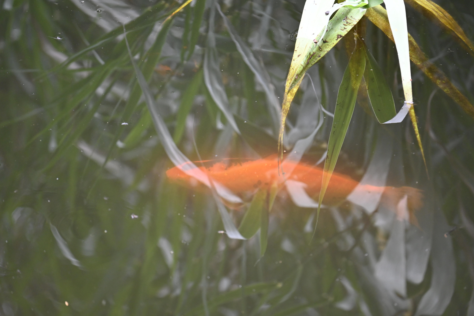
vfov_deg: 3.7
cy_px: 158
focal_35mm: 376
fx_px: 4950
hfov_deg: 5.5
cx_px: 237
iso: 900
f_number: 6.3
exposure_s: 1/250
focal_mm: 250
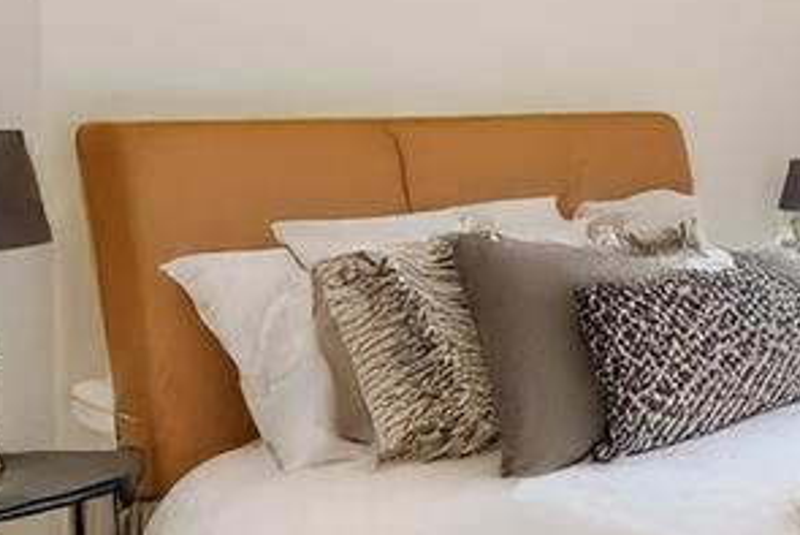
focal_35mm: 59
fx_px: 1312
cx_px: 1066
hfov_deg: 27.6
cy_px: 170
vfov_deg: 22.9
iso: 800
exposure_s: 1/60
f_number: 10
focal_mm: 17
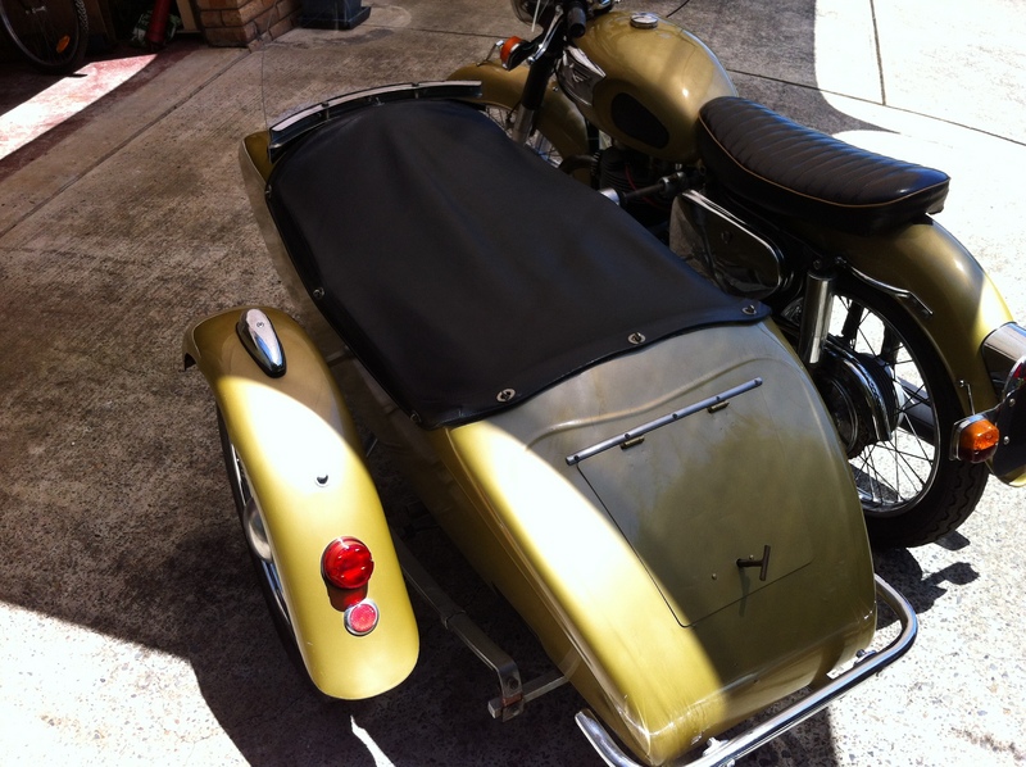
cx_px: 513
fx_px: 1036
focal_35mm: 35
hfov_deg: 52.7
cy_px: 384
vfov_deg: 40.6
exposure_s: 1/700
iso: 80
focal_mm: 3.85
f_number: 2.8
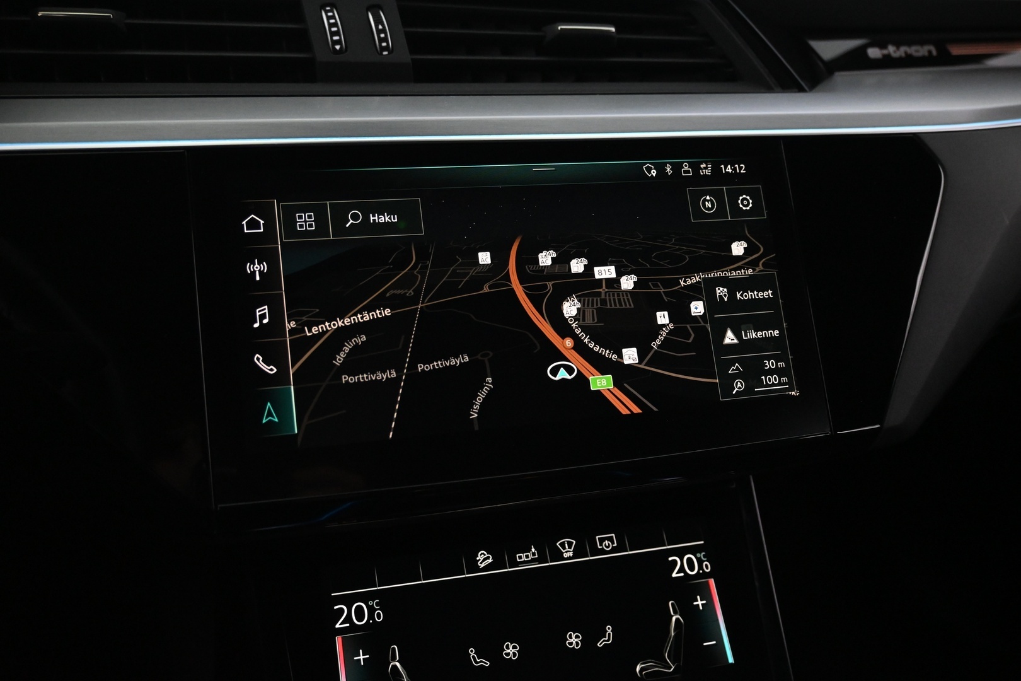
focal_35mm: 33
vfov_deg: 40.0
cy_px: 340
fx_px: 936
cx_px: 510
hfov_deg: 57.2
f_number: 4
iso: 4000
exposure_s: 1/40
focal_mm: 22
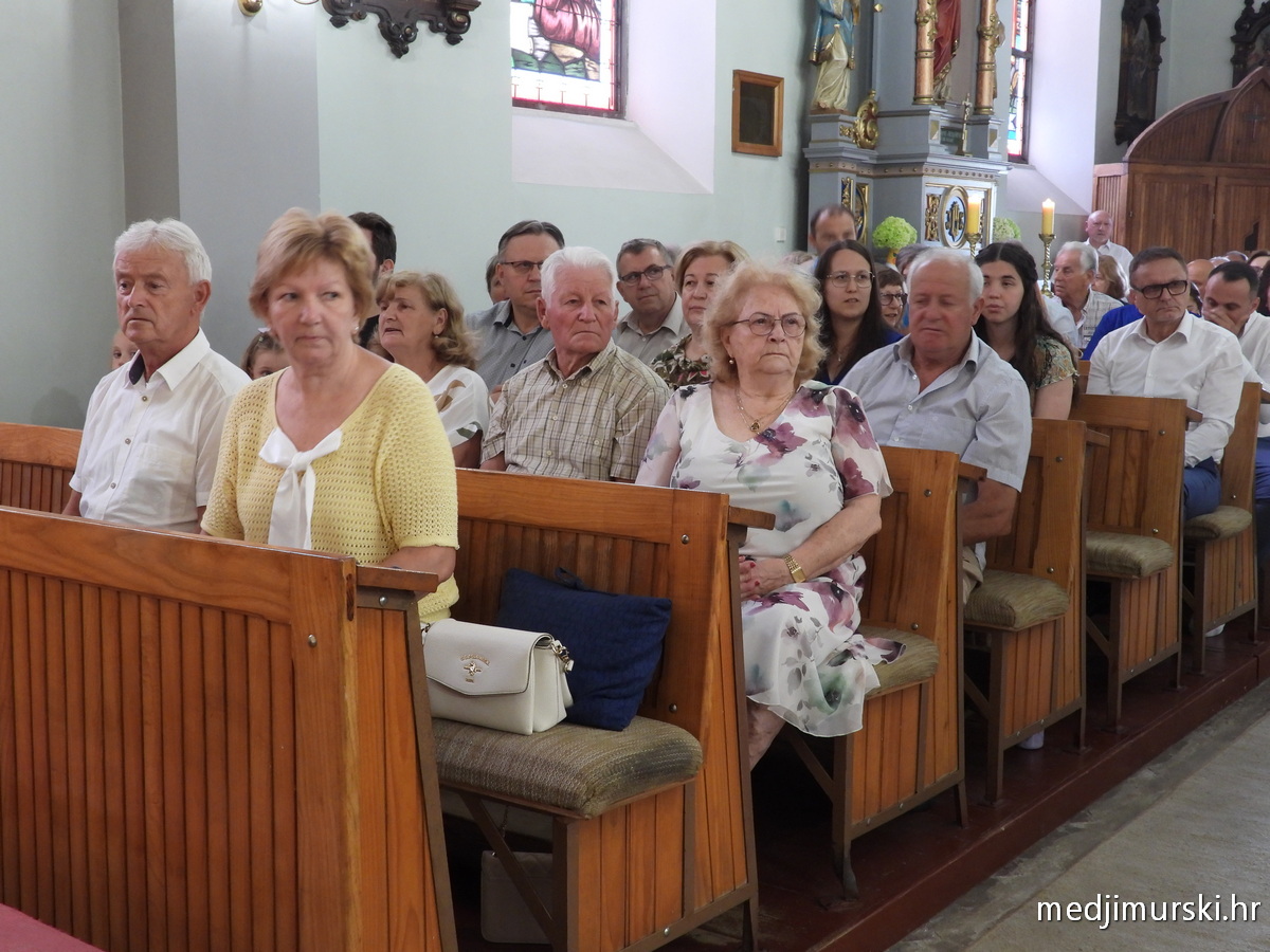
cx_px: 635
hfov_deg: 42.9
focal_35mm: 44
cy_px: 476
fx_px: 1614
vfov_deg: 32.9
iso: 400
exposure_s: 1/20
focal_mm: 7.9
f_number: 3.2
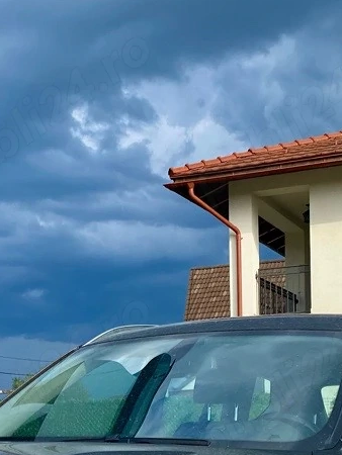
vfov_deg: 24.5
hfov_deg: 19.1
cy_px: 421
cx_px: 108
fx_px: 1013
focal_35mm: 77
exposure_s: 1/1346
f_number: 1.8
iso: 32
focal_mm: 4.25
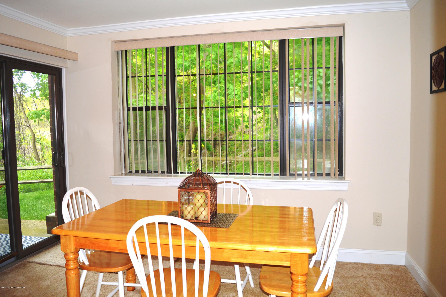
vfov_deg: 47.8
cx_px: 223
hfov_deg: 67.4
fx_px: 334
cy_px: 148
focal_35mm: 27
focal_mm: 18
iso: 400
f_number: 4
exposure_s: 1/60
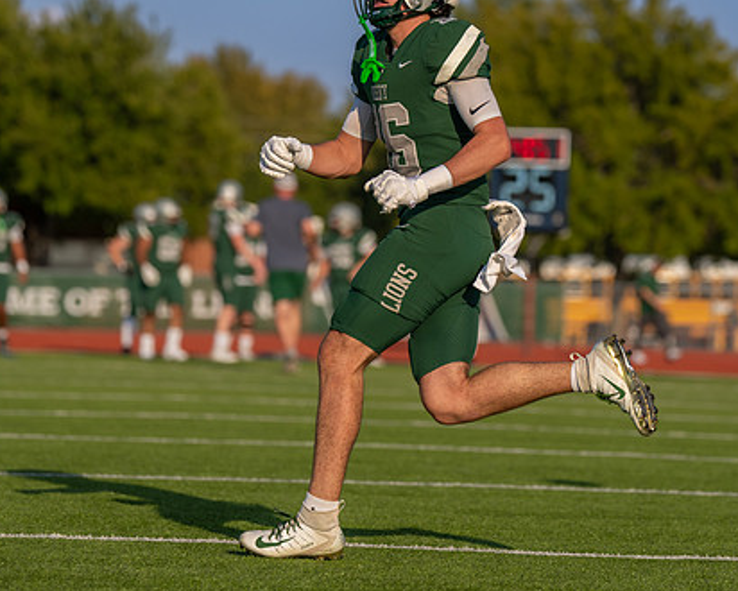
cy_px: 164
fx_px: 4523
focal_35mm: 207
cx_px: 400
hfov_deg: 9.3
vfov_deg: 7.5
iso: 100
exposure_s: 1/2500
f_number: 2.8
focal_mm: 118
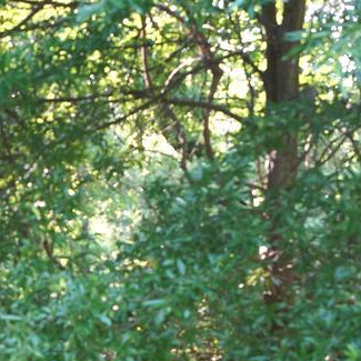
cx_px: -56
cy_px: 297
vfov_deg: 18.9
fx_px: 1074
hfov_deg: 18.2
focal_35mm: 91
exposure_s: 1/160
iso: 1000
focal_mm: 17
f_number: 4
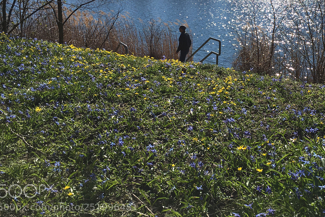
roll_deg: -1.1
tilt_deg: -9.2
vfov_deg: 29.3
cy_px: 49
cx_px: 221
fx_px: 406
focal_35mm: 45
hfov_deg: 42.9
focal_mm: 4.15
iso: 25
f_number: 2.2
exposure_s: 1/2653
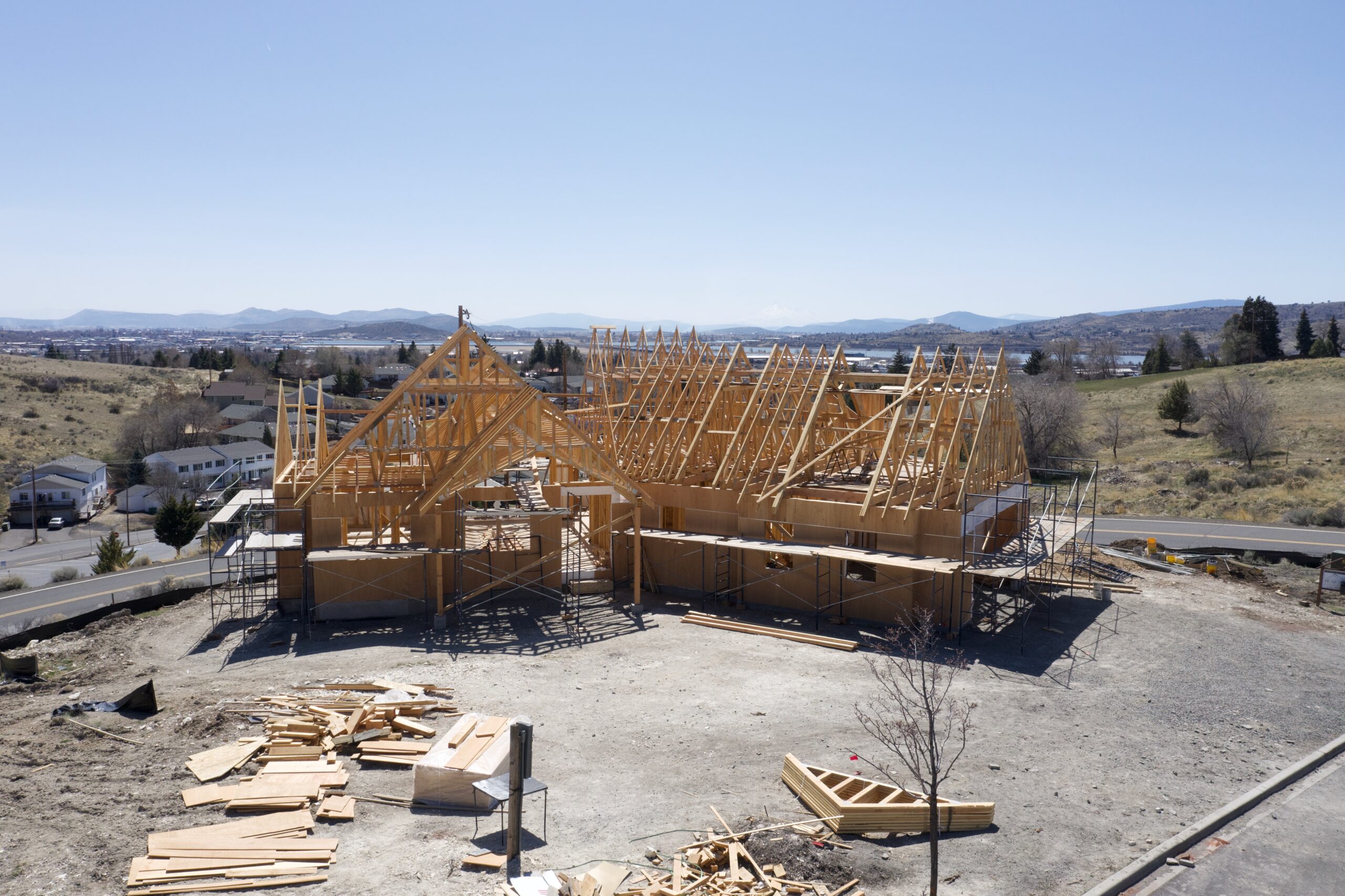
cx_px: 672
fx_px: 1046
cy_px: 448
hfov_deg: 65.5
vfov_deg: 46.4
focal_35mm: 28
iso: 100
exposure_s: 1/500
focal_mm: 10.26
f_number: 6.3
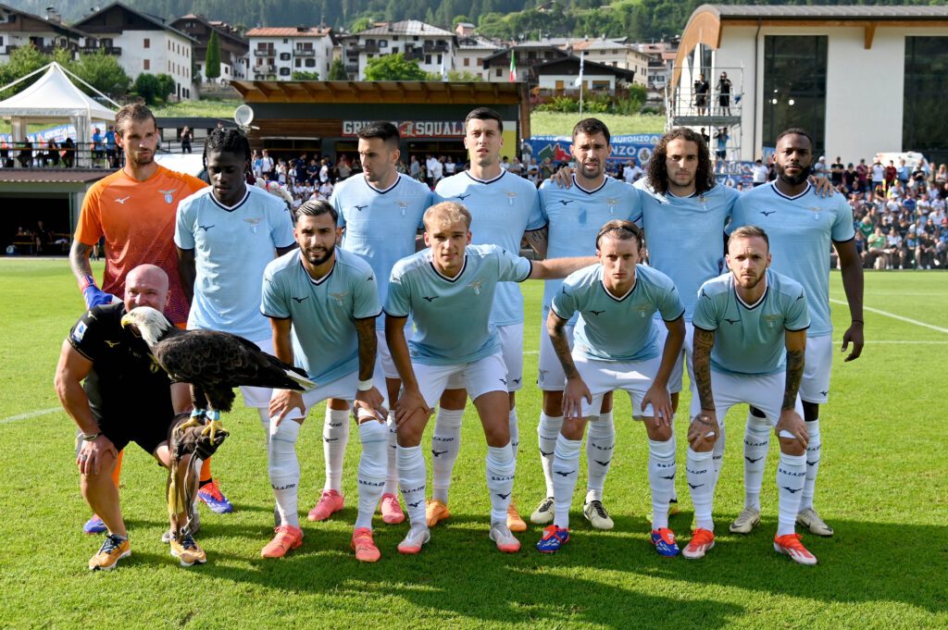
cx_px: 474
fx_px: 1000
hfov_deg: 50.7
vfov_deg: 35.0
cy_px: 315
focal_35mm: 38
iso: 280
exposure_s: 1/1000
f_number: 5
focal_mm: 38
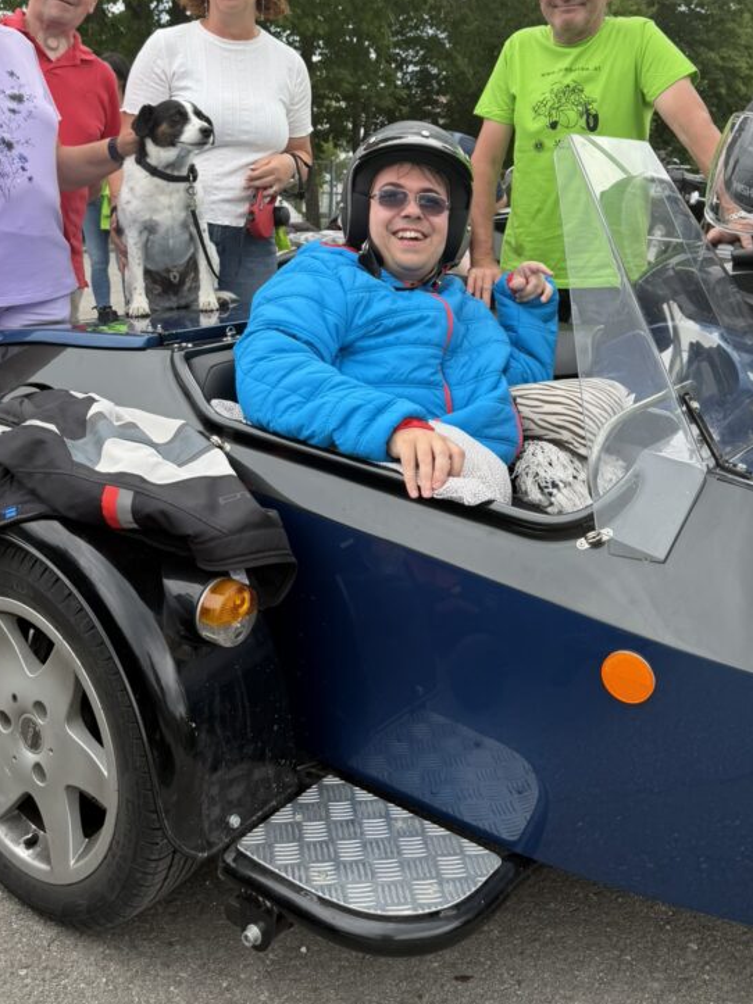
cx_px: 342
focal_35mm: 34
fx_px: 986
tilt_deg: -6.8
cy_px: 325
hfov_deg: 41.7
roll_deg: -1.6
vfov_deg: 52.8
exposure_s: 1/1553
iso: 80
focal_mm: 6.76
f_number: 1.78
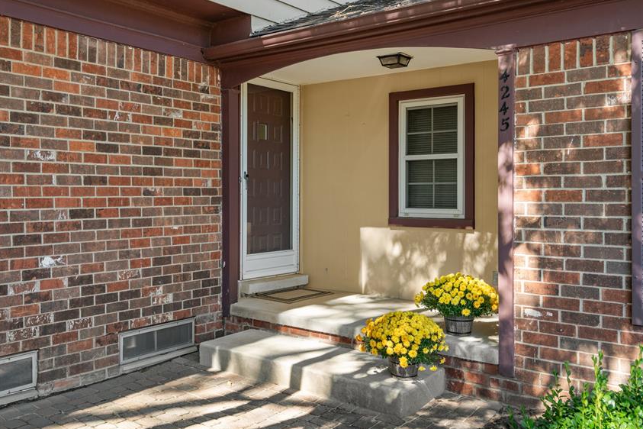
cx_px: 262
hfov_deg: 55.4
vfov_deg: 38.9
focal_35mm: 34
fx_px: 607
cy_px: 198
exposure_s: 1/13
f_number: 9
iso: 100
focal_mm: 28
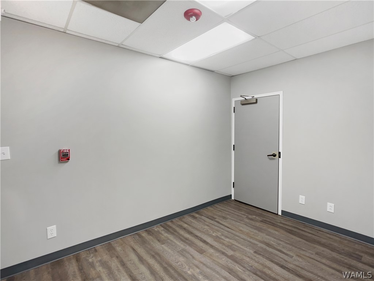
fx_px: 281
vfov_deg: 53.1
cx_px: 187
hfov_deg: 67.3
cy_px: 140
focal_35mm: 26
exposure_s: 1/60
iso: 80
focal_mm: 5.7
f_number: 1.5
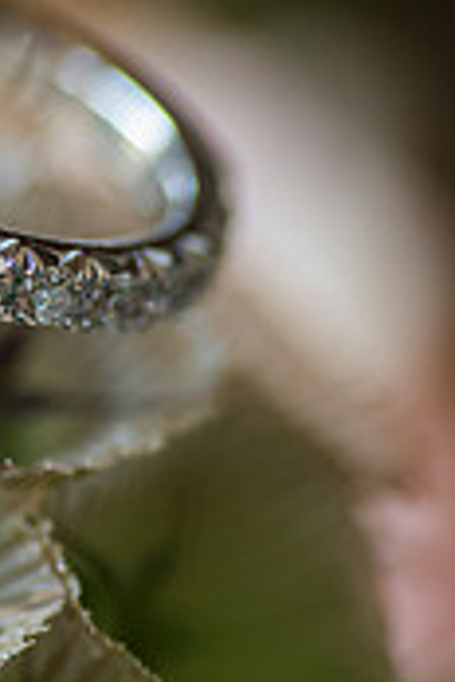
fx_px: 5687
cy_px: 245
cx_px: -161
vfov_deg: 6.9
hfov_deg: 4.6
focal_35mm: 300
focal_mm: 90
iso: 800
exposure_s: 1/125
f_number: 4.5
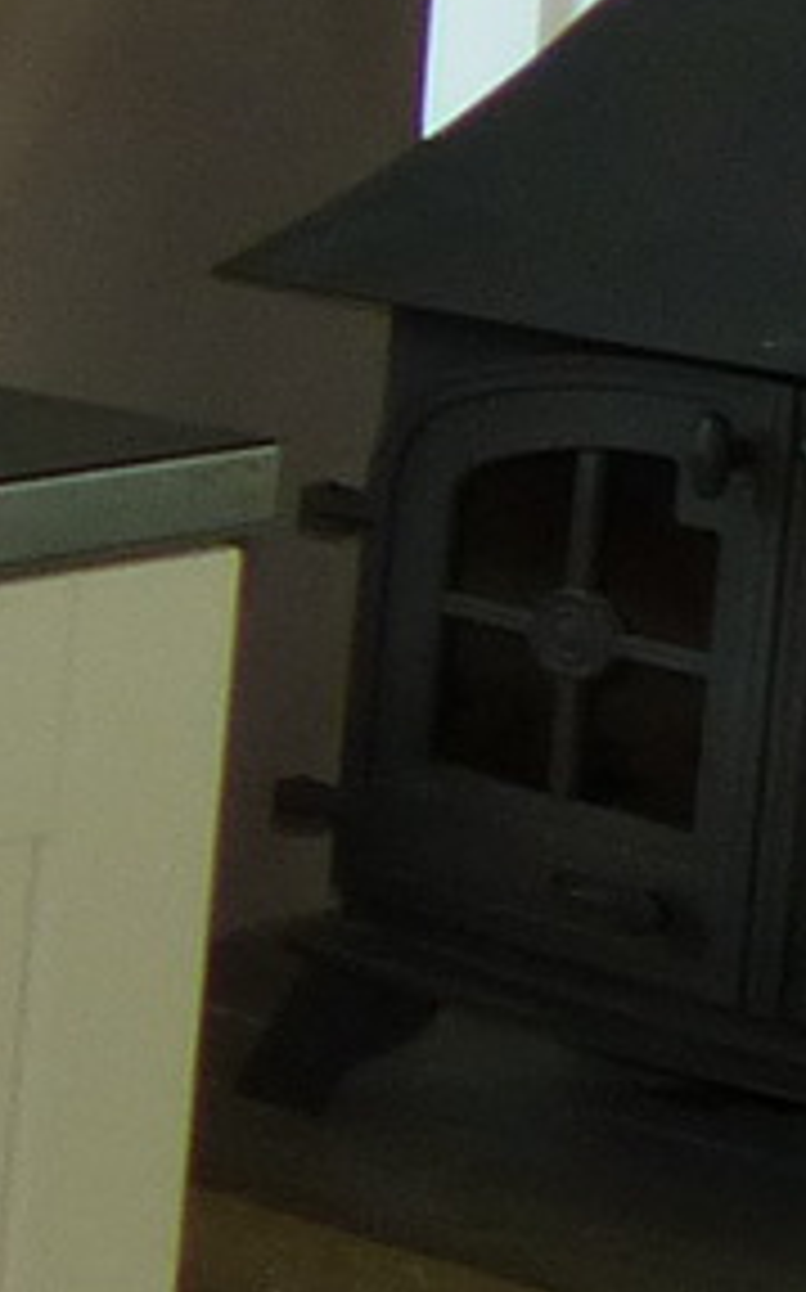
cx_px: -3535
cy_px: -72
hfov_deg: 5.1
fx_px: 6653
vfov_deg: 11.0
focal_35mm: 189
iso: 100
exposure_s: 1/100
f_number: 2.8
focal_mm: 4.5
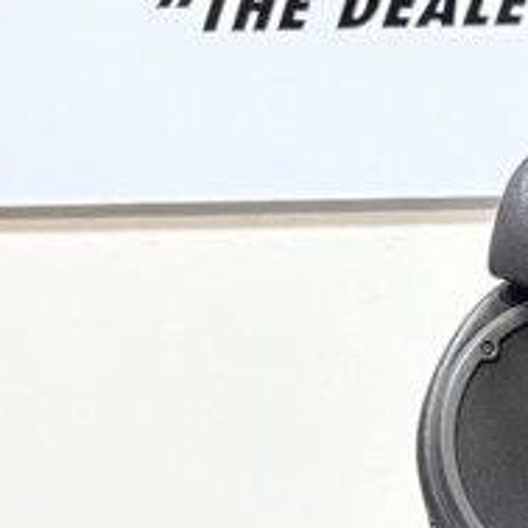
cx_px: 736
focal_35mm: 130
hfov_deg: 12.9
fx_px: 2243
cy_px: 894
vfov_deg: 12.5
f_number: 1.6
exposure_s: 1/120
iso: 50
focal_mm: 5.96
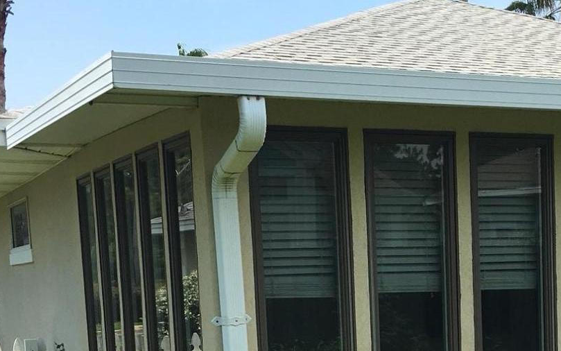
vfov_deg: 16.5
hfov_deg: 26.6
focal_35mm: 76
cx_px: 452
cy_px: 420
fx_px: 1162
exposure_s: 1/1304
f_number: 2.2
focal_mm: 4.15
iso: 25
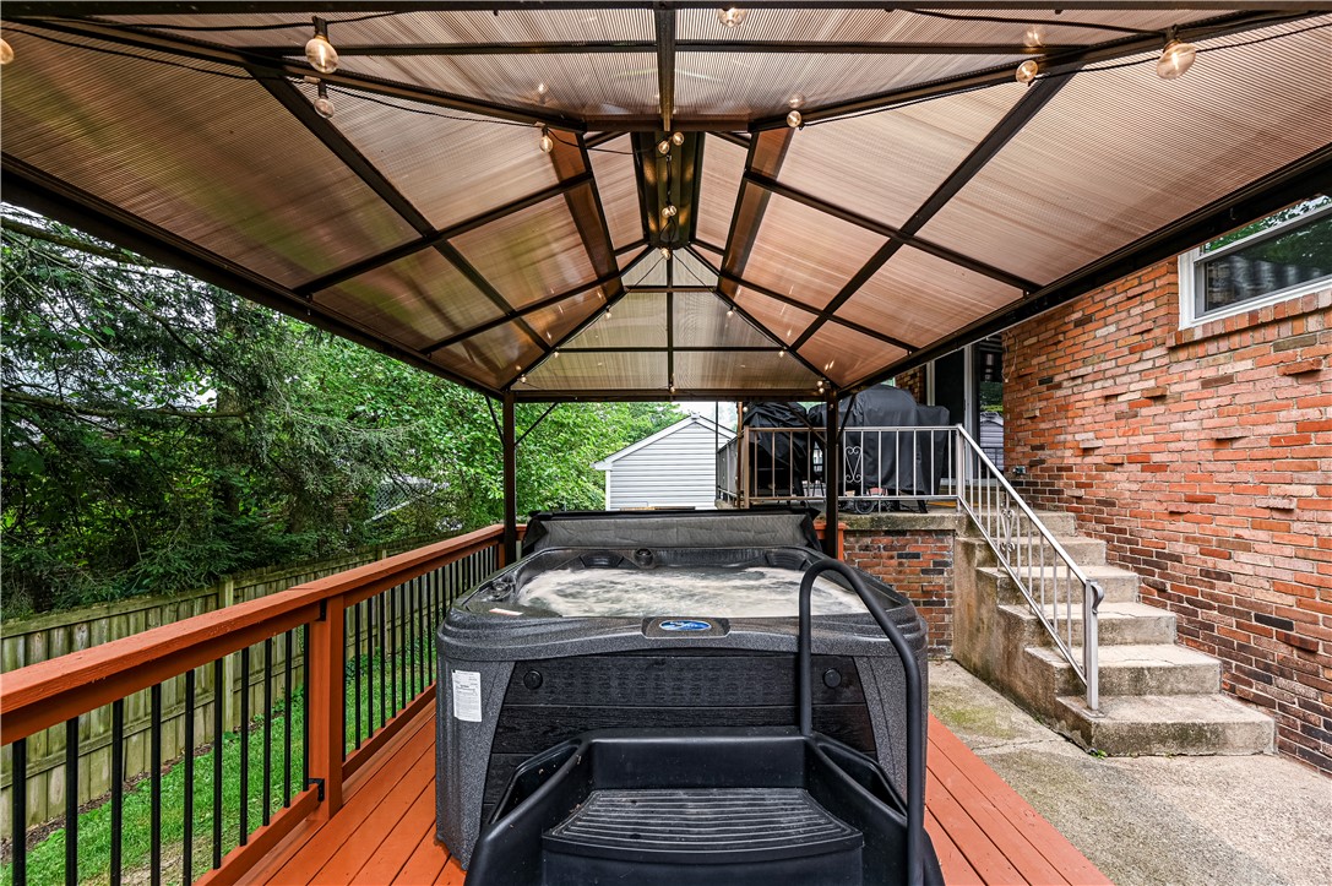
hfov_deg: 104.3
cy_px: 443
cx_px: 666
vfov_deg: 81.1
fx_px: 518
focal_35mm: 14
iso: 100
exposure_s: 1/40
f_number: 8
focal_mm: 14
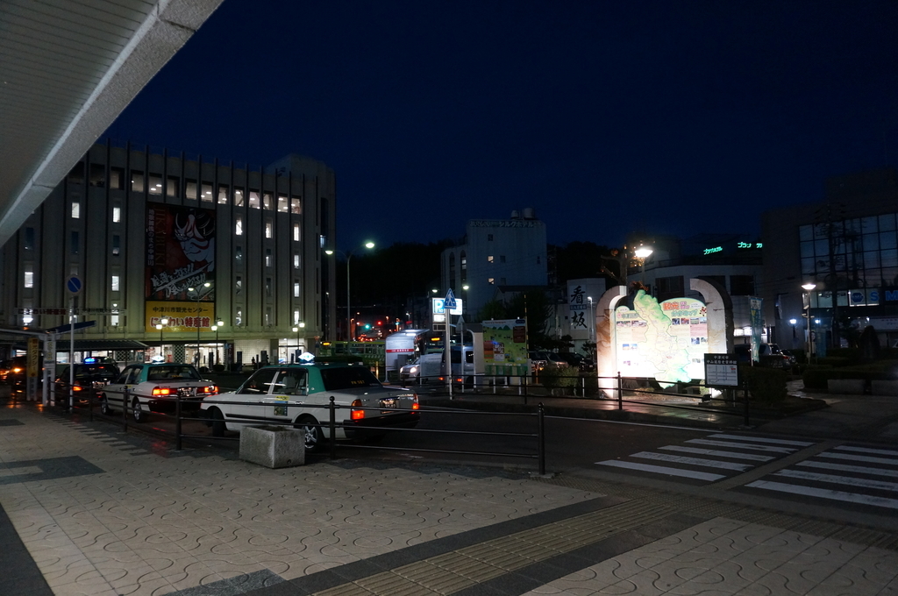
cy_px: 298
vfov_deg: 53.0
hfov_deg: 73.8
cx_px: 449
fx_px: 598
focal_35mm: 24
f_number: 4
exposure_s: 1/60
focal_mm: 16
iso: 1600
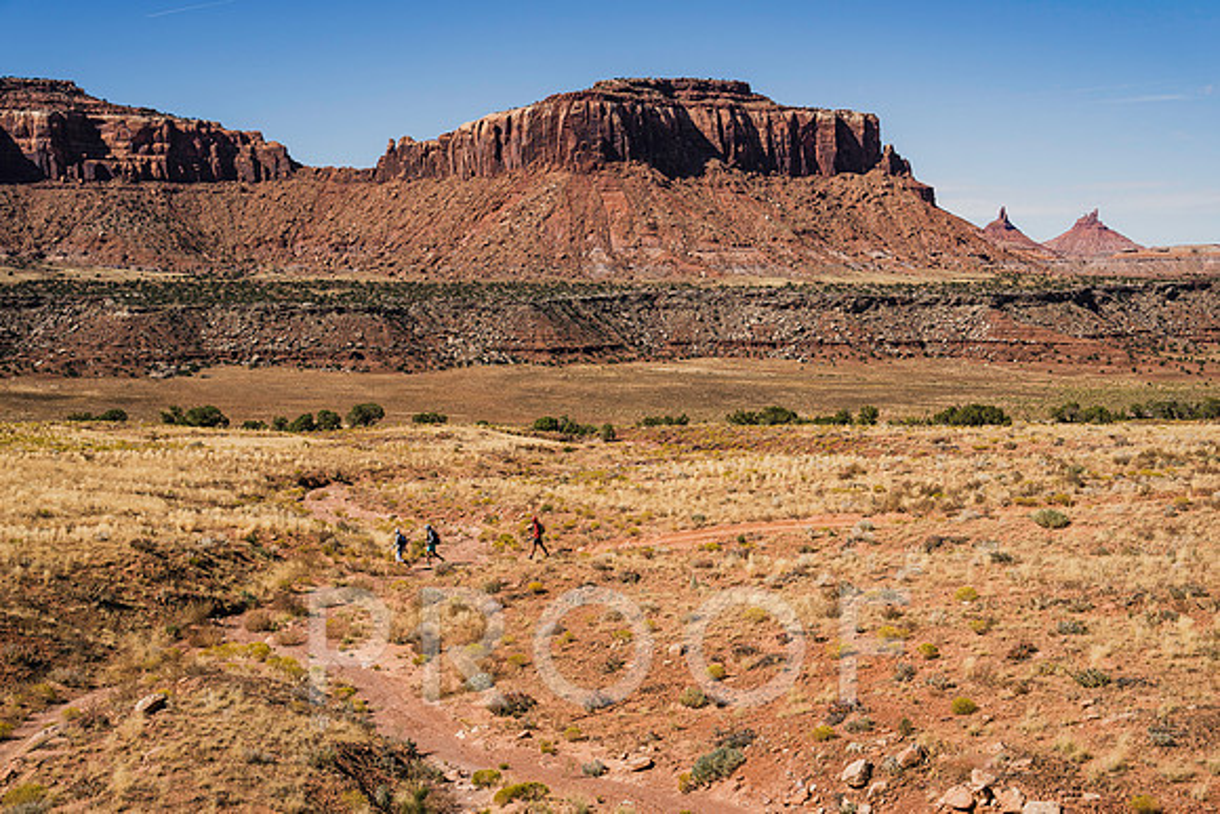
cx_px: 610
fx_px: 1627
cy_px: 407
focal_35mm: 48
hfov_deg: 41.1
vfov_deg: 28.1
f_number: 7.1
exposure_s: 1/640
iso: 160
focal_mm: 48
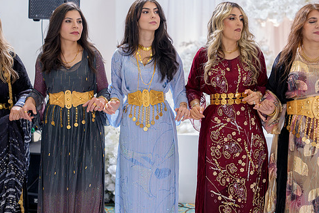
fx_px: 594
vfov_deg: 20.3
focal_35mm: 67
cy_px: 99
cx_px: 171
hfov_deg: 30.0
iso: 640
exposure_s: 1/200
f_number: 2
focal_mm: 50
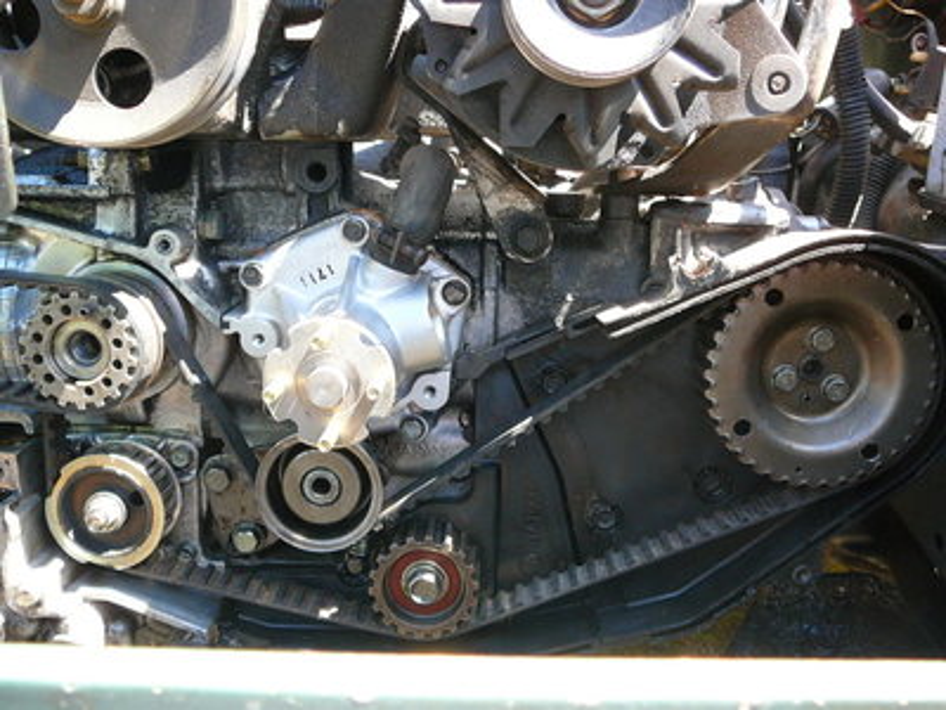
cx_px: 473
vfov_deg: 40.7
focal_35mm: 35
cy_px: 355
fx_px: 956
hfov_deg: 52.6
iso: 100
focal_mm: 5.2
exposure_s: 1/40
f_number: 2.8
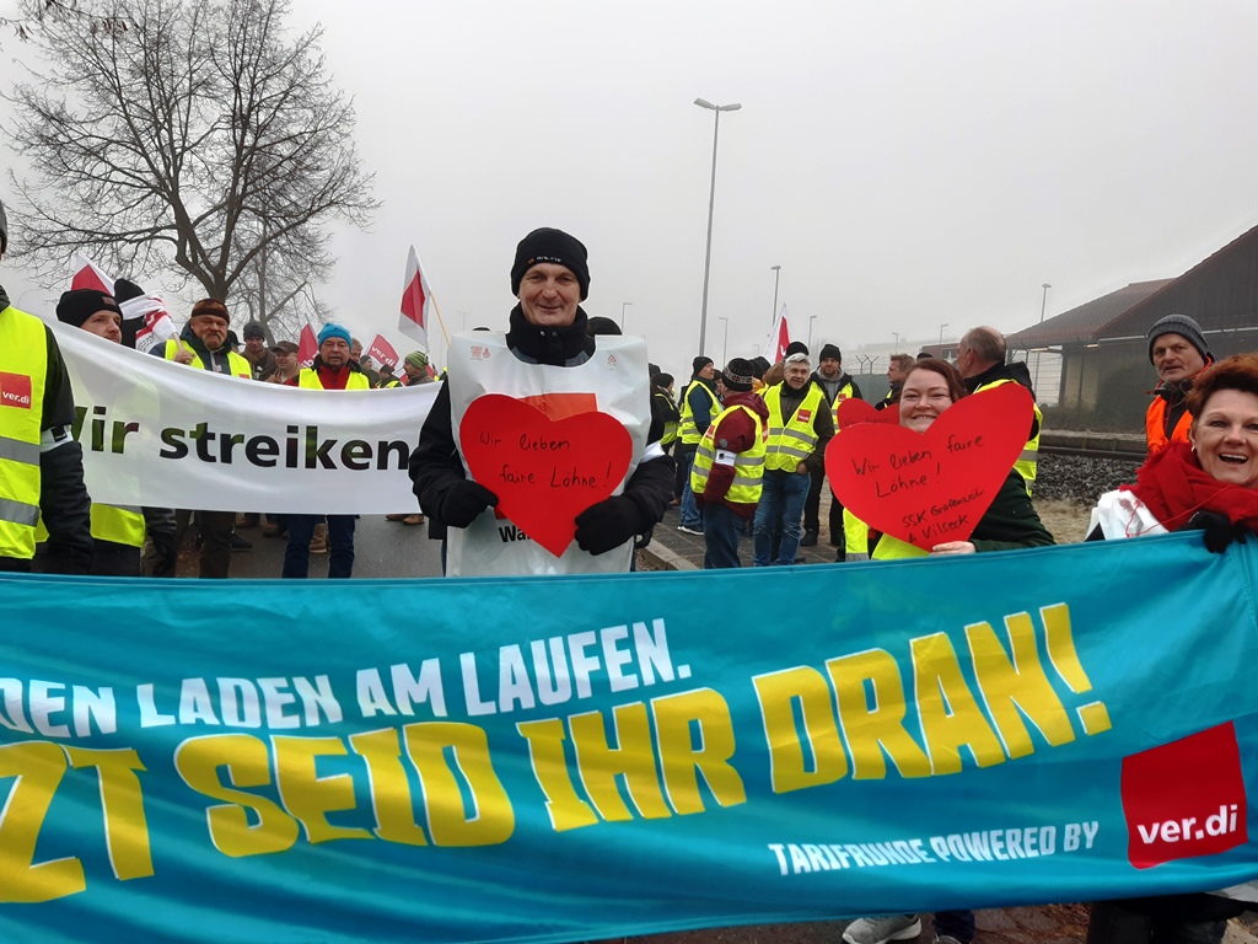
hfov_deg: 67.3
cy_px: 472
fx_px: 945
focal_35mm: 26
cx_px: 629
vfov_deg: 53.1
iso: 50
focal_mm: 3.92
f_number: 1.7
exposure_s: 1/100
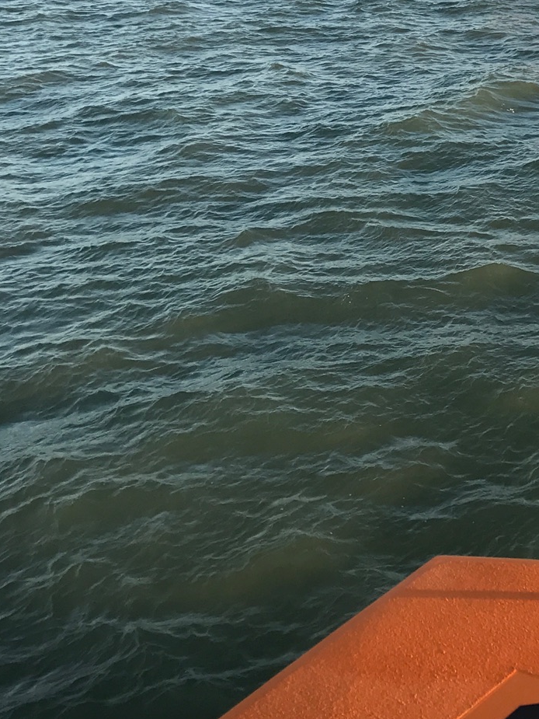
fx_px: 1287
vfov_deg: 31.1
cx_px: 569
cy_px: 269
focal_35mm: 62
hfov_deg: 22.5
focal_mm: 3.99
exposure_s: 1/634
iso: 20
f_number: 1.8
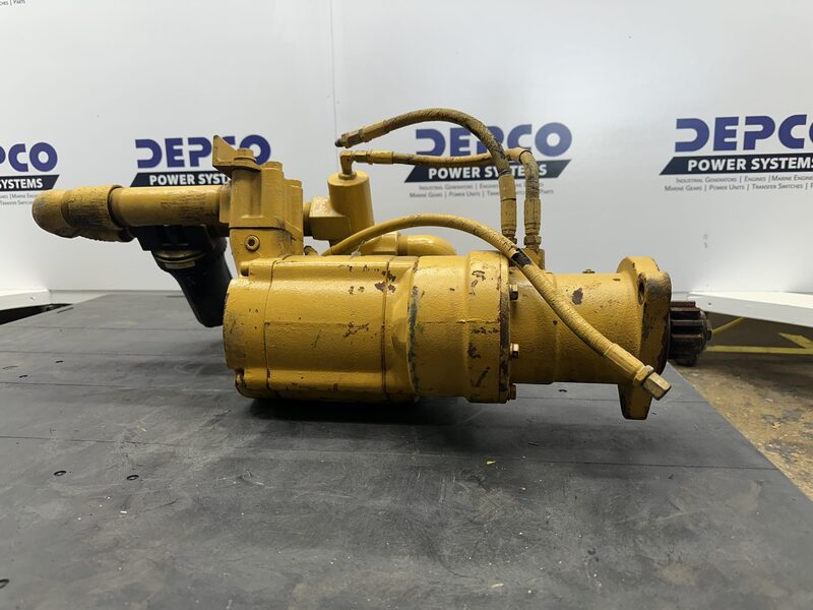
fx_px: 564
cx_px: 406
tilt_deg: -11.3
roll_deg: +1.1
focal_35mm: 24
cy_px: 305
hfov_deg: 71.6
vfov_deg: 56.8
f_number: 1.78
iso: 80
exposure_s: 1/120
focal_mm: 6.86
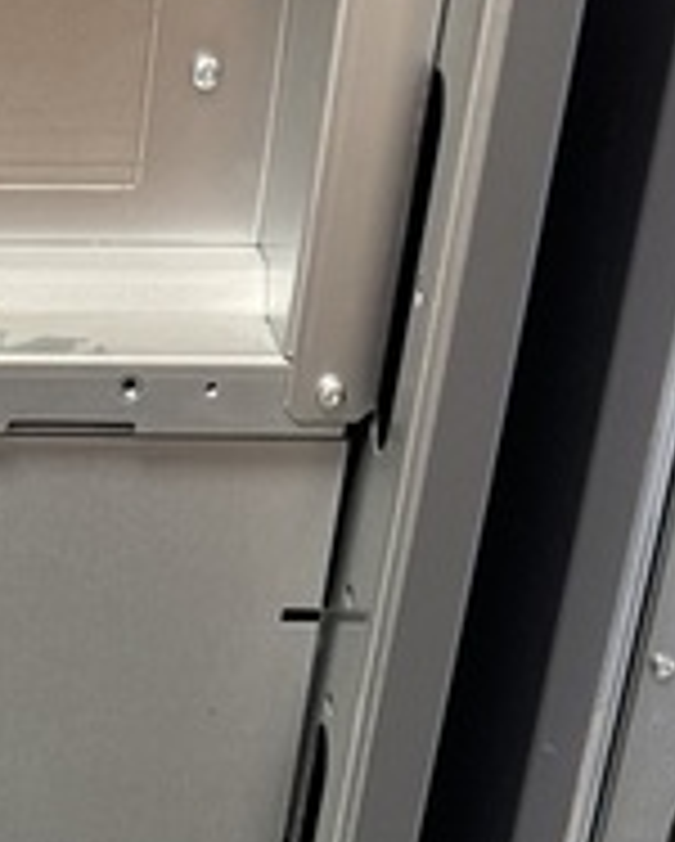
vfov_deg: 18.2
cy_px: 1018
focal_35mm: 100
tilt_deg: -30.6
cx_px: -400
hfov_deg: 14.2
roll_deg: +0.3
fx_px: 2493
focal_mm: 6.76
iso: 320
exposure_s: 1/60
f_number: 1.78
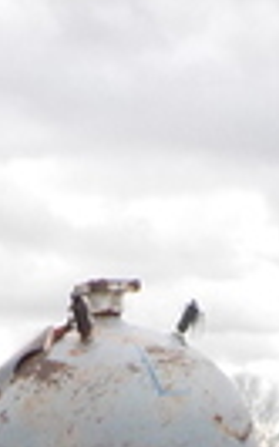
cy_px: 746
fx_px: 1863
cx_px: 87
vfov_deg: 12.7
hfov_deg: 8.6
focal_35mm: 153
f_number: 3.3
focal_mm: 4.1
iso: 125
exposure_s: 1/200
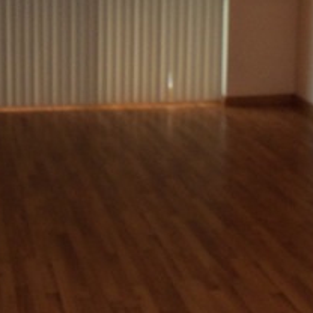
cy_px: 54
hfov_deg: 21.6
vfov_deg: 21.6
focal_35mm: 79
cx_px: 53
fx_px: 808
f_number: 3.4
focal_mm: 5.2
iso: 100
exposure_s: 1/30
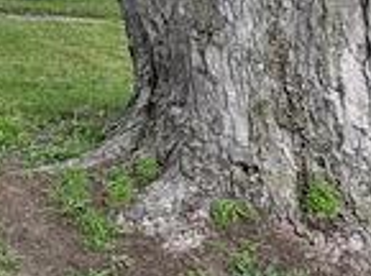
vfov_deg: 21.3
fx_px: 663
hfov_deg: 23.3
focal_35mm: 62
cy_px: -87
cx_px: -223
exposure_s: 1/636
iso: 40
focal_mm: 2.22
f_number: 2.2
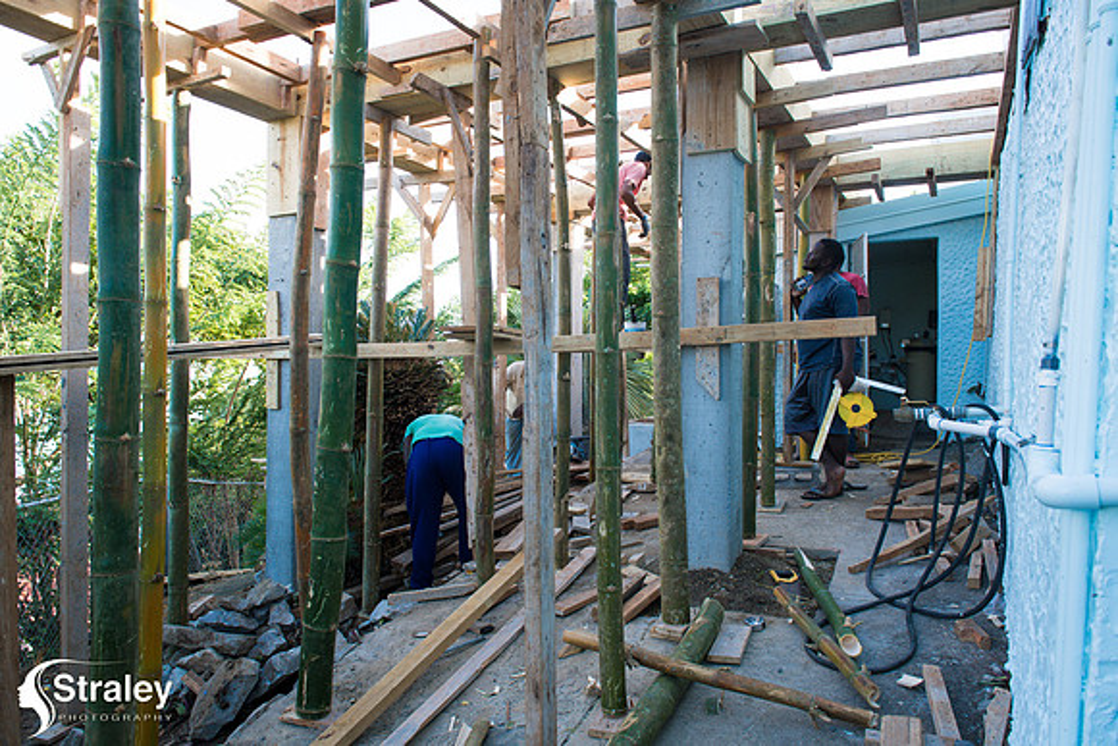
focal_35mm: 24
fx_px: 745
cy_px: 373
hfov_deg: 73.7
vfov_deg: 53.2
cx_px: 559
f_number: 6.3
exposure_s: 1/125
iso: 280
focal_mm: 24
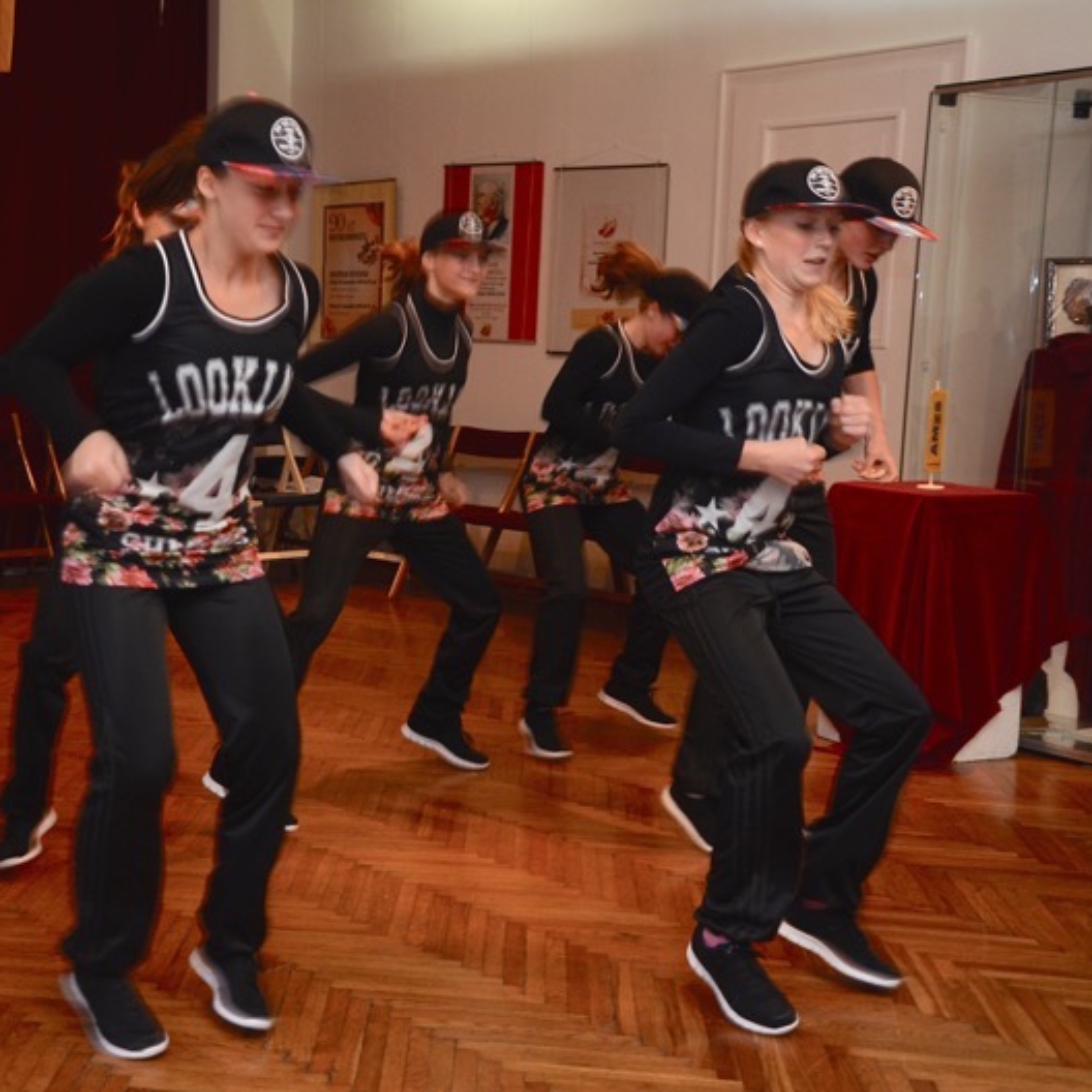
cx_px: 296
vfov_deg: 31.6
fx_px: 1927
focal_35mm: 54
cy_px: 546
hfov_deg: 31.2
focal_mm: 28
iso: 640
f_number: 6.3
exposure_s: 1/60
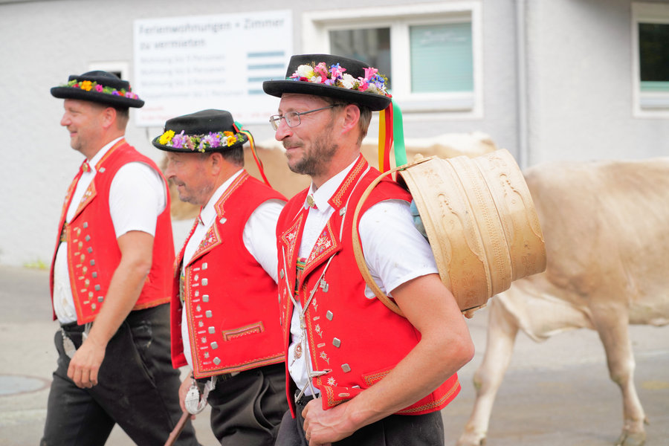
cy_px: 223
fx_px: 1579
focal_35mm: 85
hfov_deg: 23.9
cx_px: 334
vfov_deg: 16.1
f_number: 5.6
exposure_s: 1/800
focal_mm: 85
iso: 640
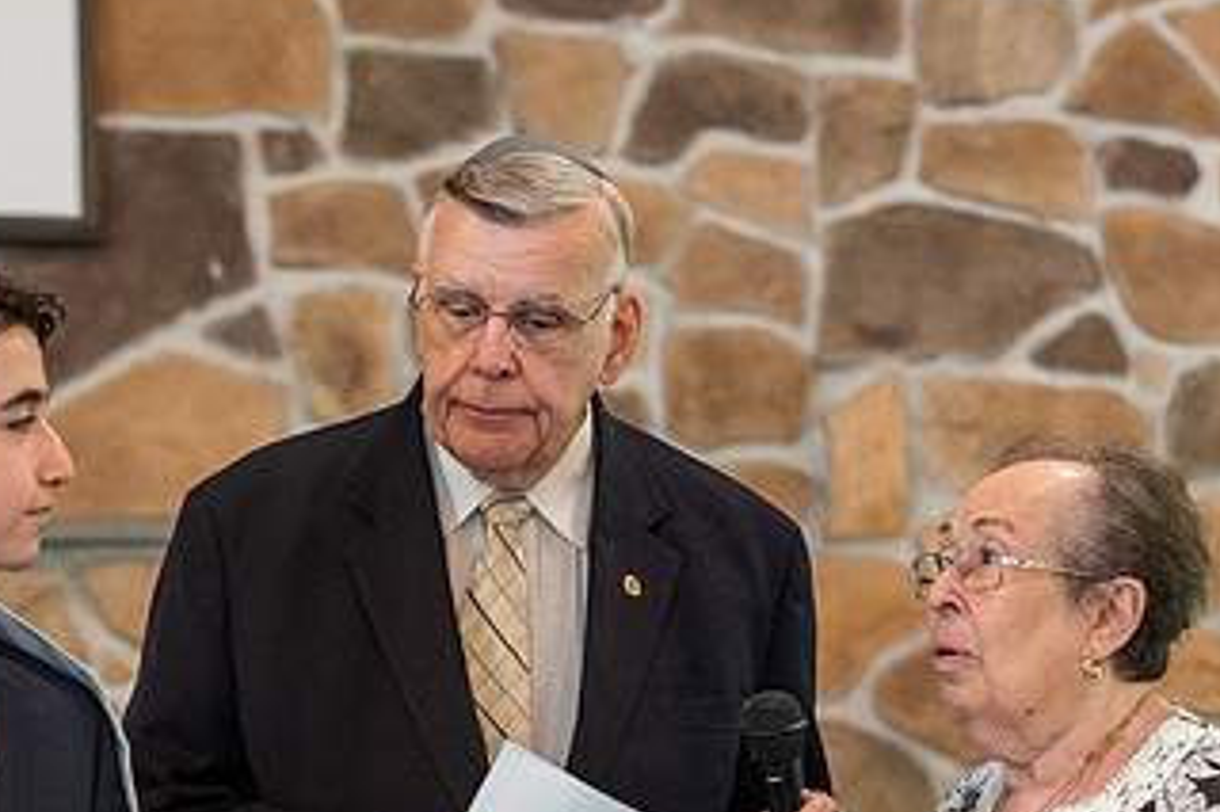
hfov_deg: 13.2
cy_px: 635
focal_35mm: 156
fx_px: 5284
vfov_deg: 8.8
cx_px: 442
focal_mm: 86
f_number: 3.5
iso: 3200
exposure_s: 1/60
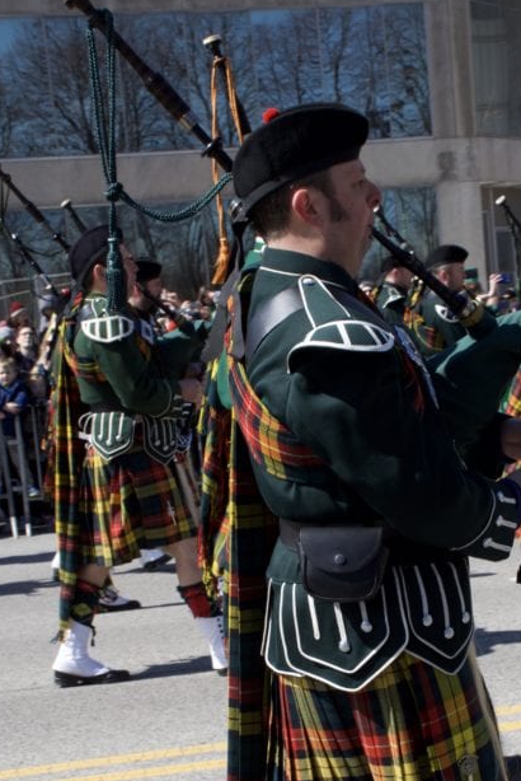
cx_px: 381
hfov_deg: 16.0
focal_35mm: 85
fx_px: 1843
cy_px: 556
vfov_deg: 23.7
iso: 200
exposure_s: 1/200
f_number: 13
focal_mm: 34
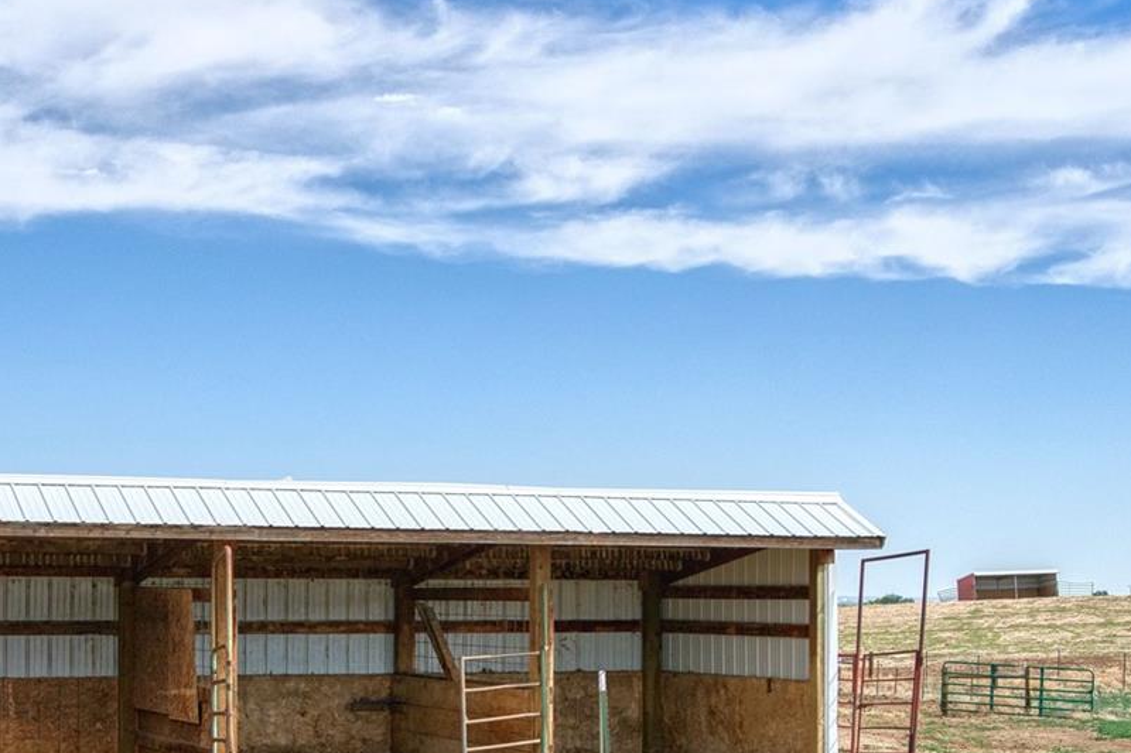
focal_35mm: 70
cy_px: 624
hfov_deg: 28.6
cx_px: 361
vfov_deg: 19.2
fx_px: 2199
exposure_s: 1/4000
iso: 500
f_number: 4
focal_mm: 35
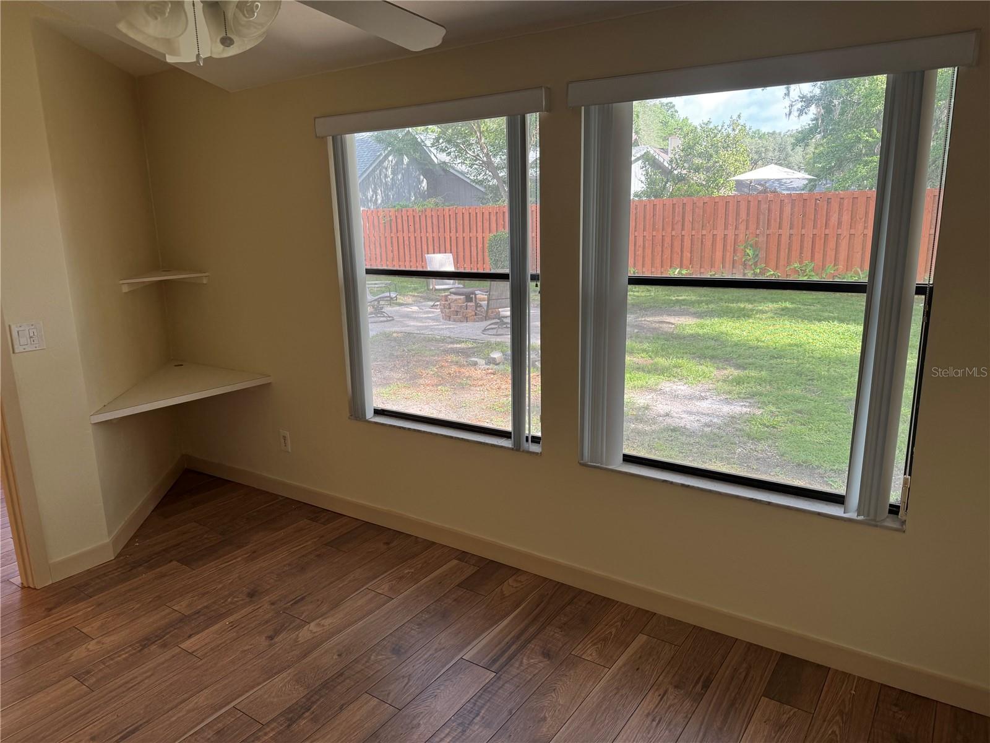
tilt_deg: -13.1
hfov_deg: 71.6
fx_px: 686
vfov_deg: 56.8
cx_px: 495
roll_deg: +1.5
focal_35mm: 24
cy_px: 372
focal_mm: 6.76
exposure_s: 1/121
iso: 64
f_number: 1.78
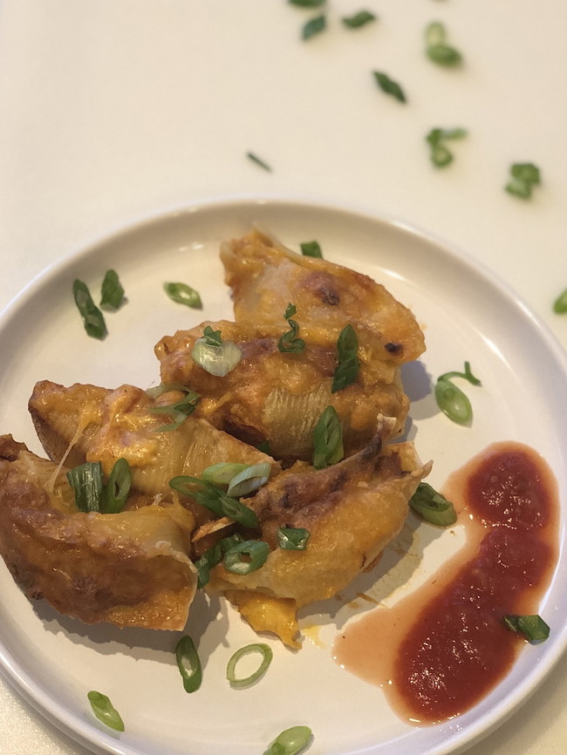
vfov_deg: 36.8
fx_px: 1135
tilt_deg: -55.7
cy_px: 378
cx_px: 284
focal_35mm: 52
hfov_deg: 28.0
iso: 160
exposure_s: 1/13
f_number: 2.4
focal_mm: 6
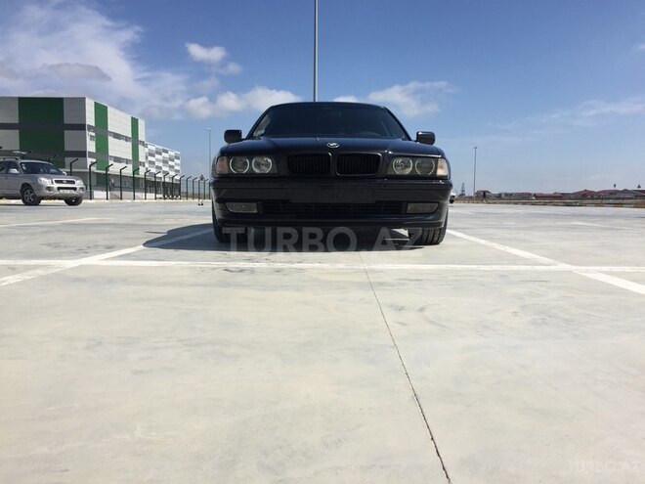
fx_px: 540
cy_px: 242
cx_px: 322
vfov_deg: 48.2
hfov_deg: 61.7
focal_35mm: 29
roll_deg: -1.4
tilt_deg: -2.5
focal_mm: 4.15
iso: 32
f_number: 2.2
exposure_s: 1/3968
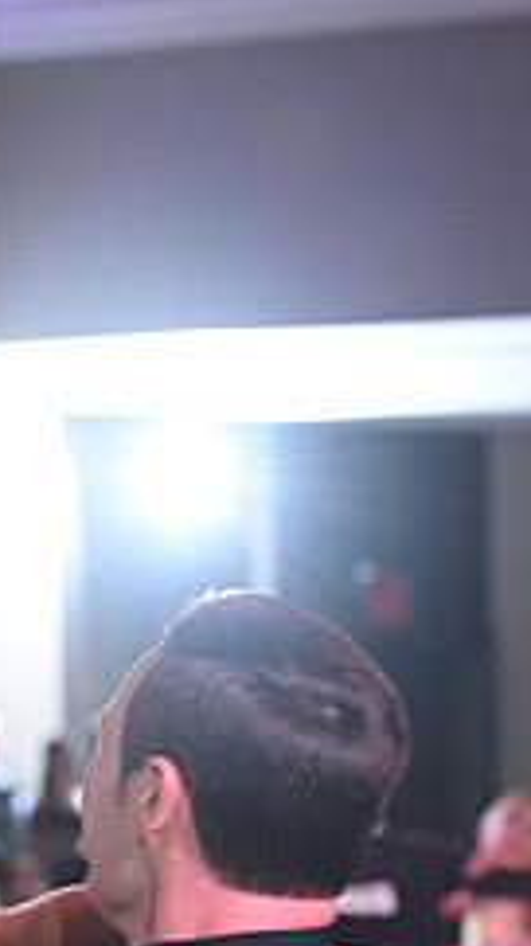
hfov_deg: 4.6
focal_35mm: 264
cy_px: 1118
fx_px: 6613
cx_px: -80
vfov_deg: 8.1
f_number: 5.6
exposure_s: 1/200
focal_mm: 105
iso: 1600
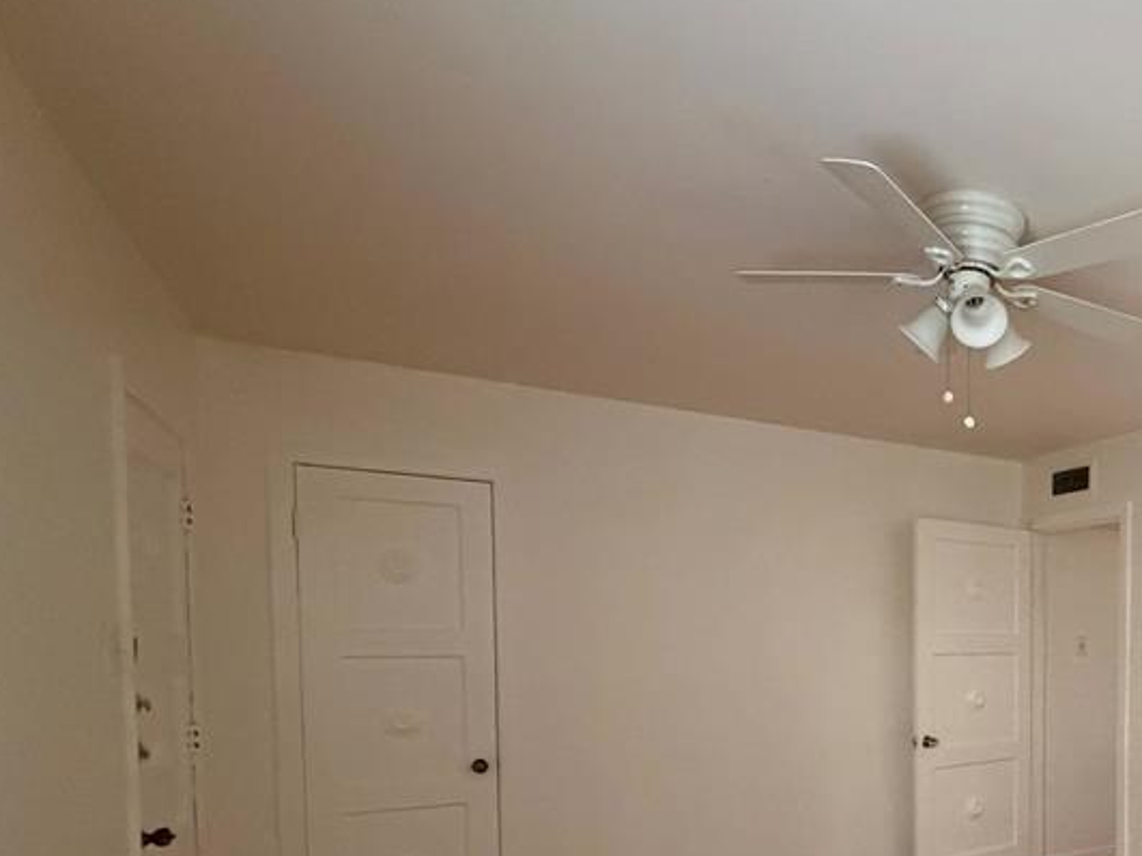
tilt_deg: -3.0
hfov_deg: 55.4
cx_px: 1056
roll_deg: +0.3
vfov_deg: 48.7
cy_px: 673
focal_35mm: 27
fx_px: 891
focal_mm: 2.22
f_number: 2.2
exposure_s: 1/60
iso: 1000
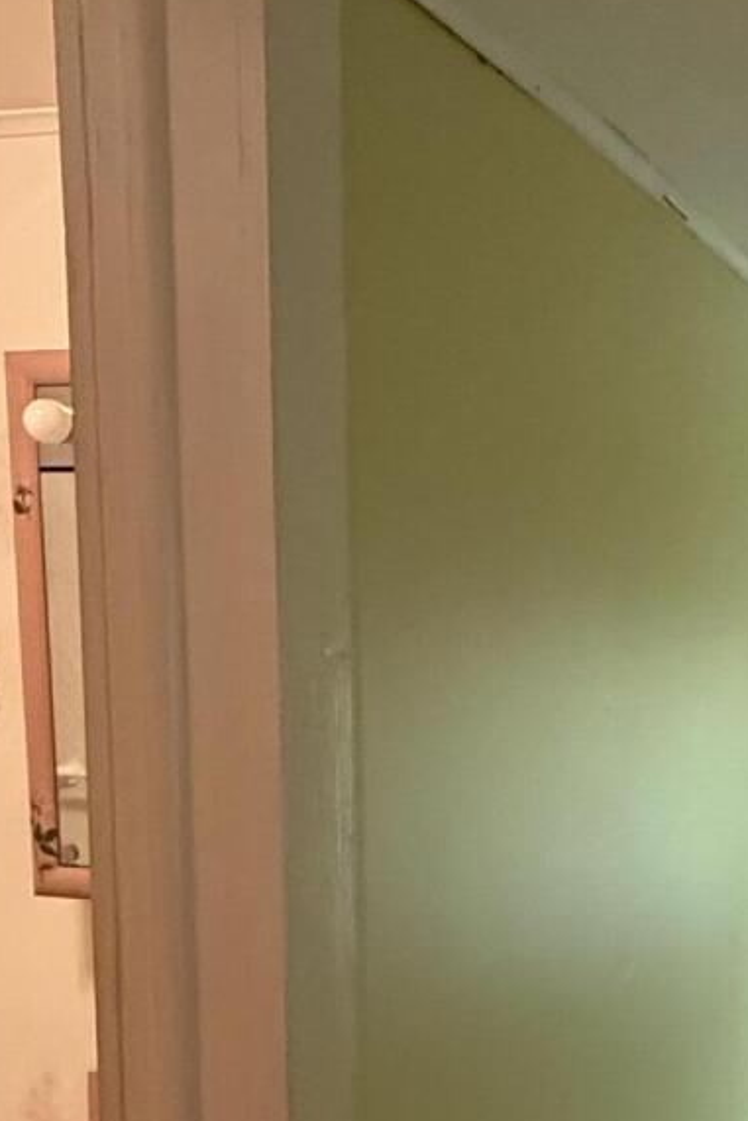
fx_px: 1588
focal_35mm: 51
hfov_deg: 25.2
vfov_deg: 37.2
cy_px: 931
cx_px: 756
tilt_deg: -9.2
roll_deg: -1.7
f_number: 2.2
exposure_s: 1/60
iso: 640
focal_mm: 2.22
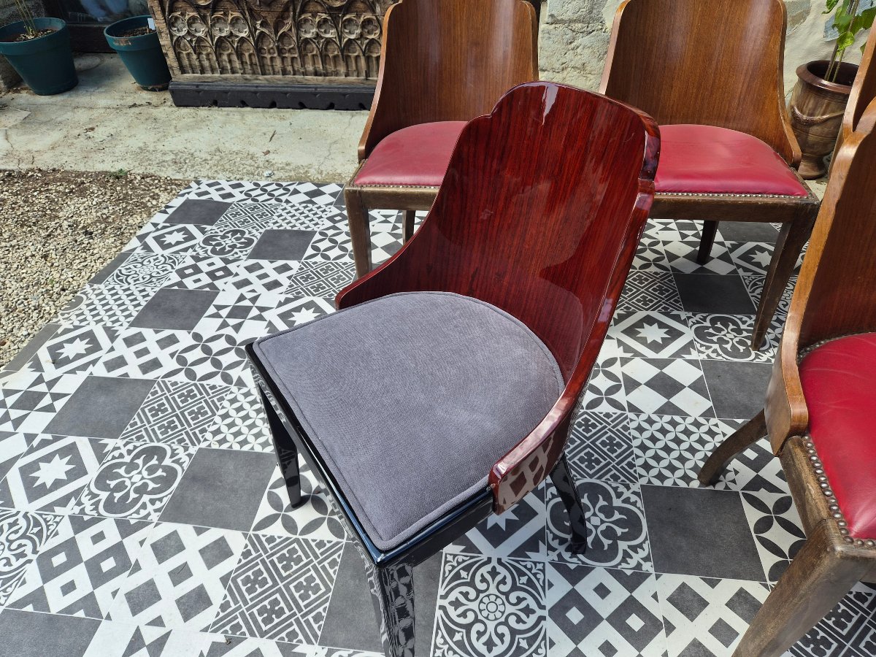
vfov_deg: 58.9
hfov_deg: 73.9
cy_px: 328
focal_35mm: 23
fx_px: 582
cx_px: 438
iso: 50
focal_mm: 5.4
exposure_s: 1/694
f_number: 1.8
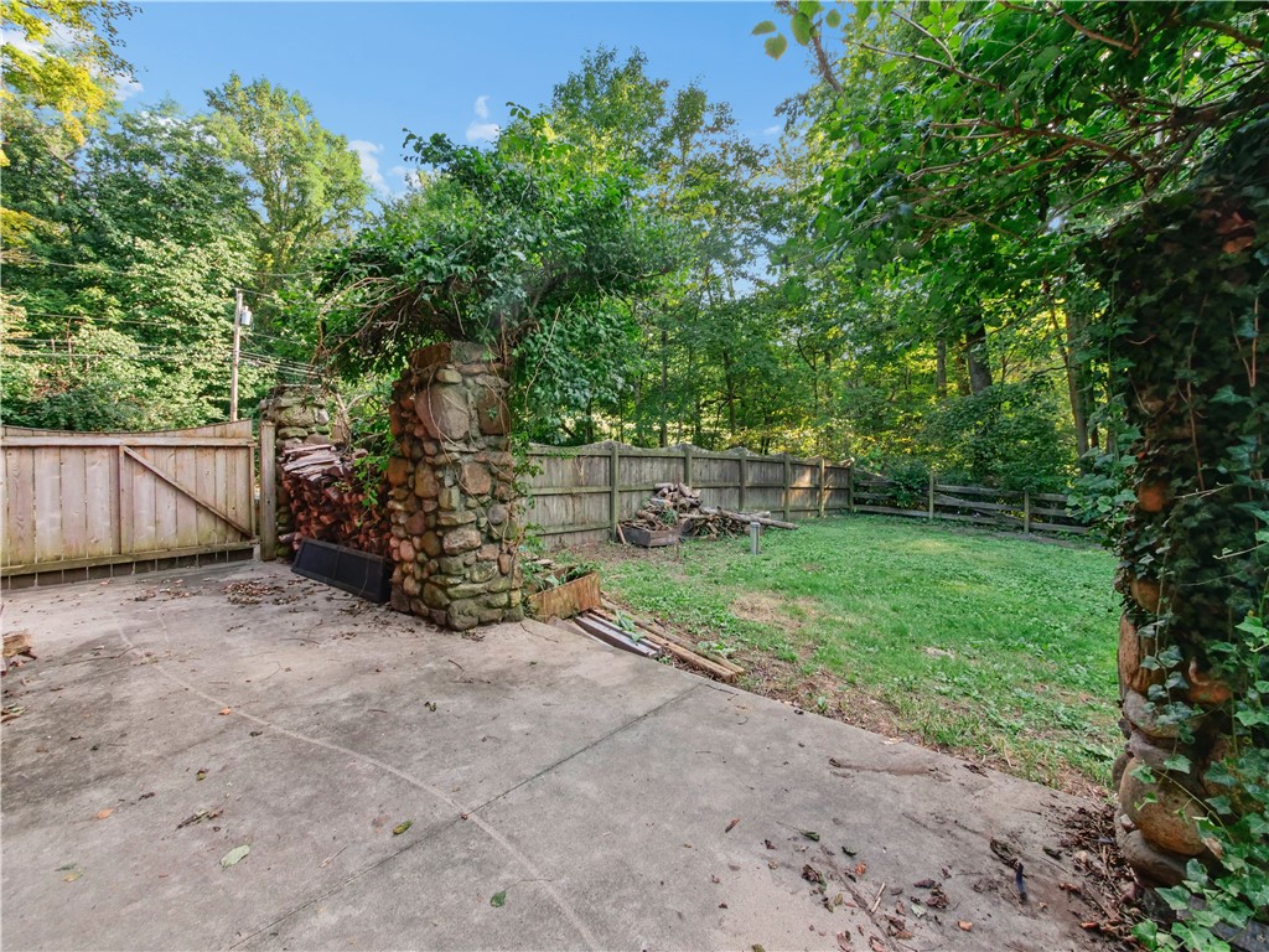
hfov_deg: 102.1
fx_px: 513
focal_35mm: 14
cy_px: 476
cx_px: 634
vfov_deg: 85.7
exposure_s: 1/60
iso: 640
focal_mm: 7
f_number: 8
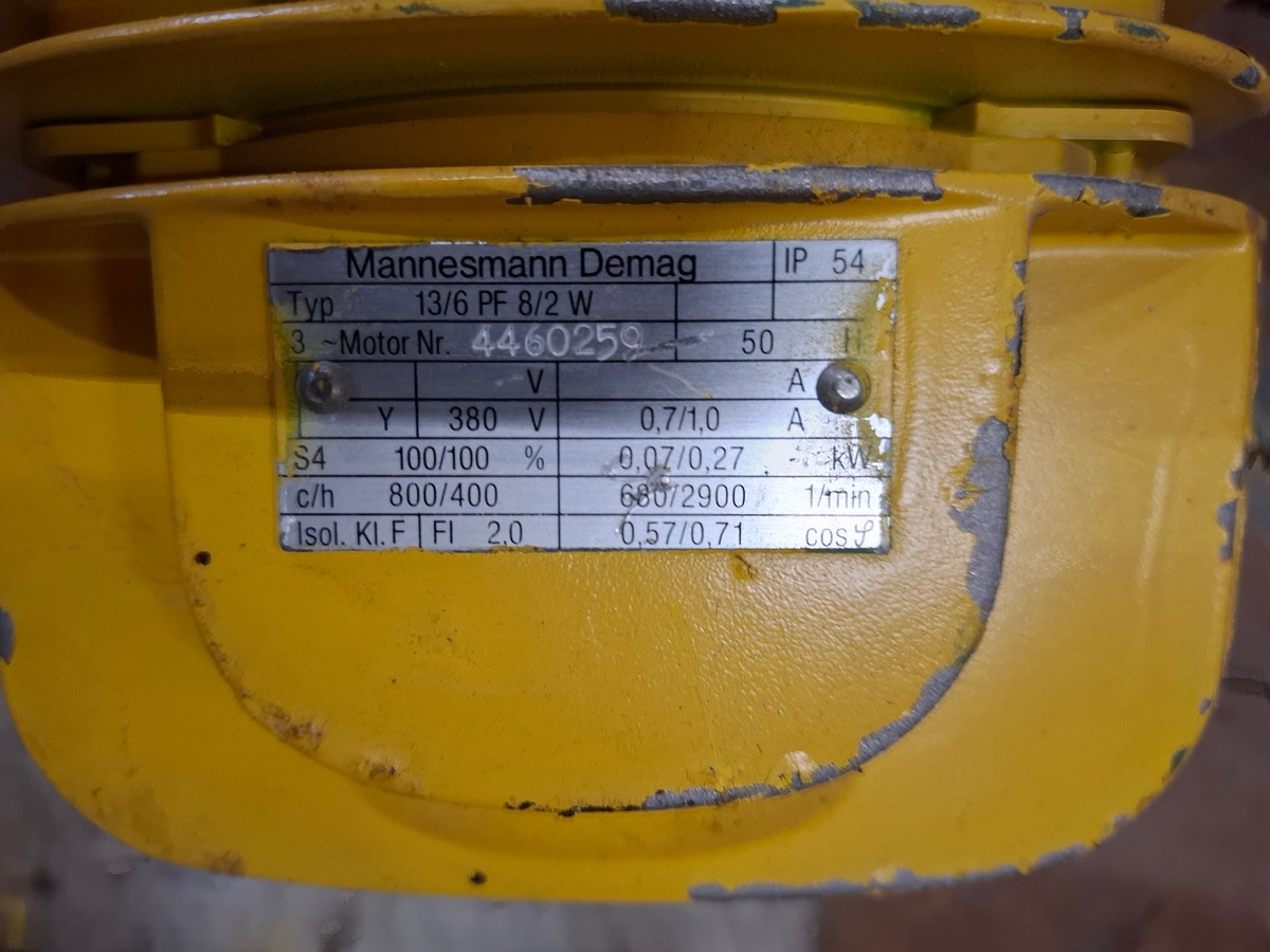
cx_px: 635
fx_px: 844
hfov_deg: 73.9
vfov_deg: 58.9
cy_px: 476
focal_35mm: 23
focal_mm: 5.54
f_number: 1.8
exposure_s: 1/50
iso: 160
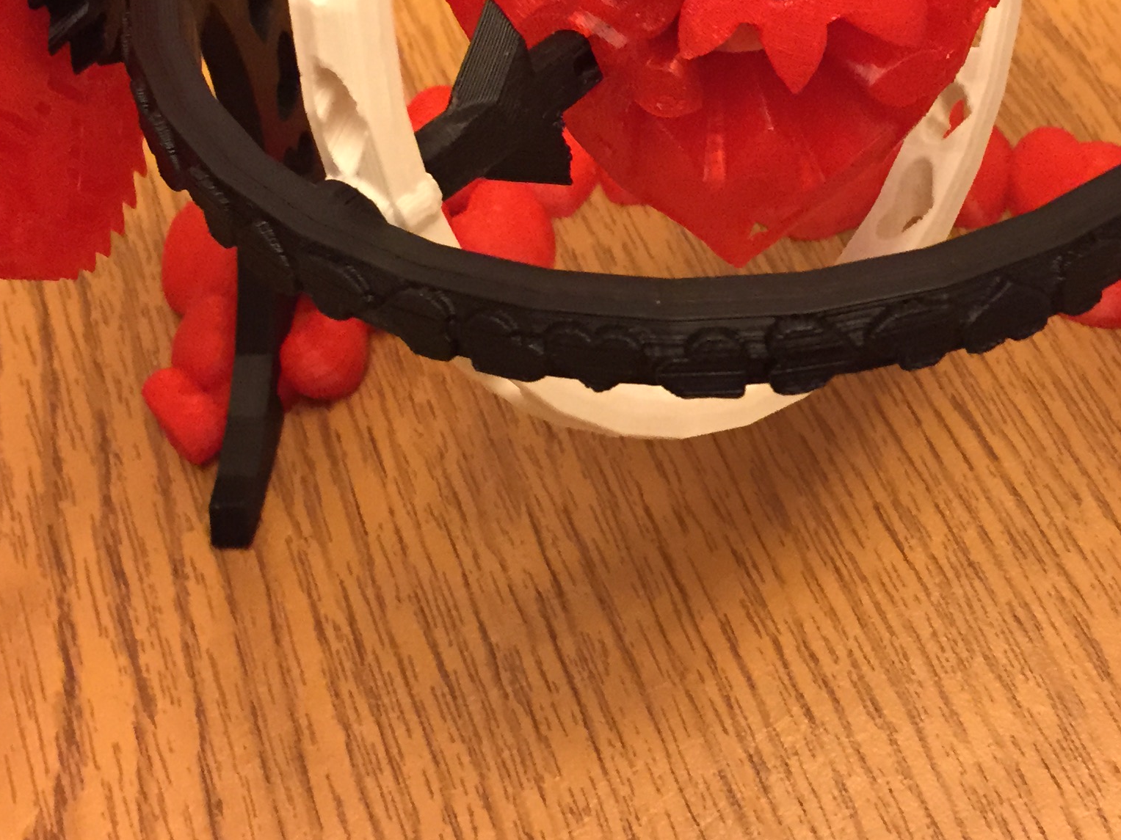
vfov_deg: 23.6
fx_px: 2008
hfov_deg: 30.9
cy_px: 344
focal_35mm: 62
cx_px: 753
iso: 250
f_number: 2.2
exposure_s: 1/30
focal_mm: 4.15
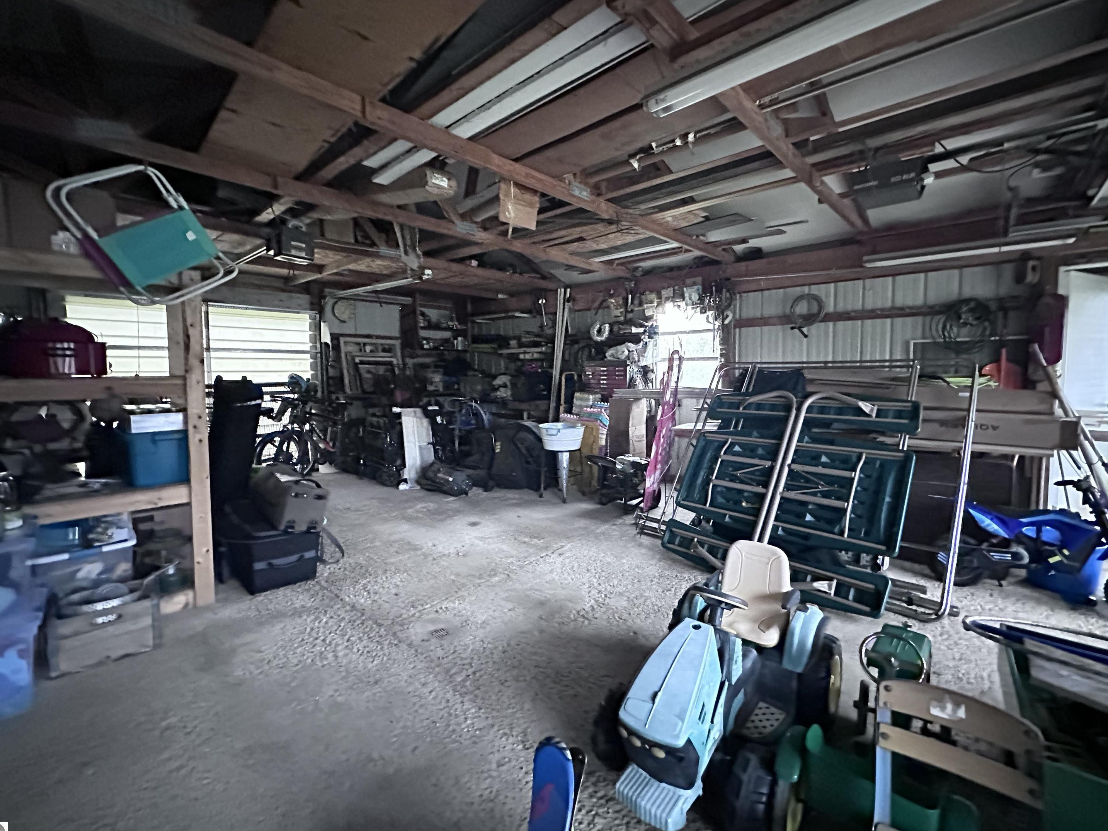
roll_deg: +0.0
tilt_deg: -3.5
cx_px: 577
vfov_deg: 81.7
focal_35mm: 15
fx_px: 480
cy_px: 399
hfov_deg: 98.1
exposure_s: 1/25
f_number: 2.2
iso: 2500
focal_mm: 2.22
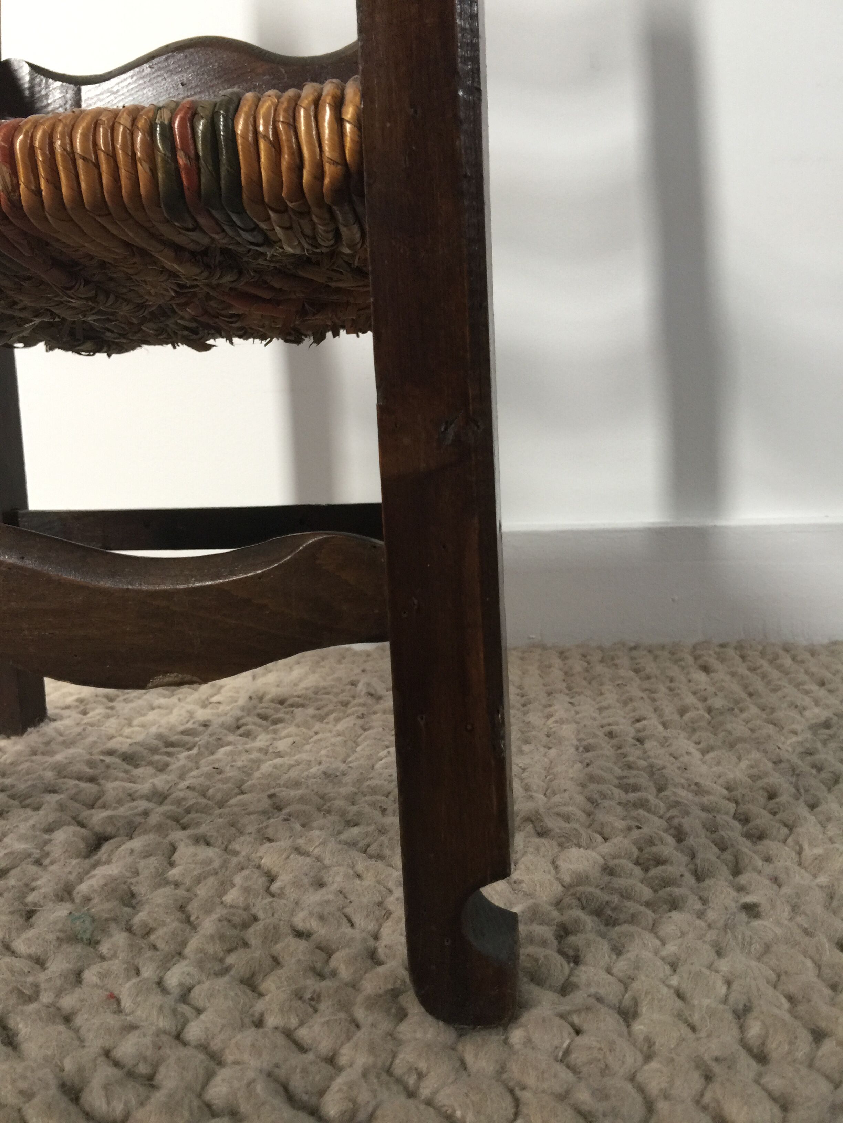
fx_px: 942
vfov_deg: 61.7
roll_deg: +1.1
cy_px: 562
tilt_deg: -7.0
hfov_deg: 48.2
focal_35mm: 29
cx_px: 422
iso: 50
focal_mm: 4.15
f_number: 2.2
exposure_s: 1/33
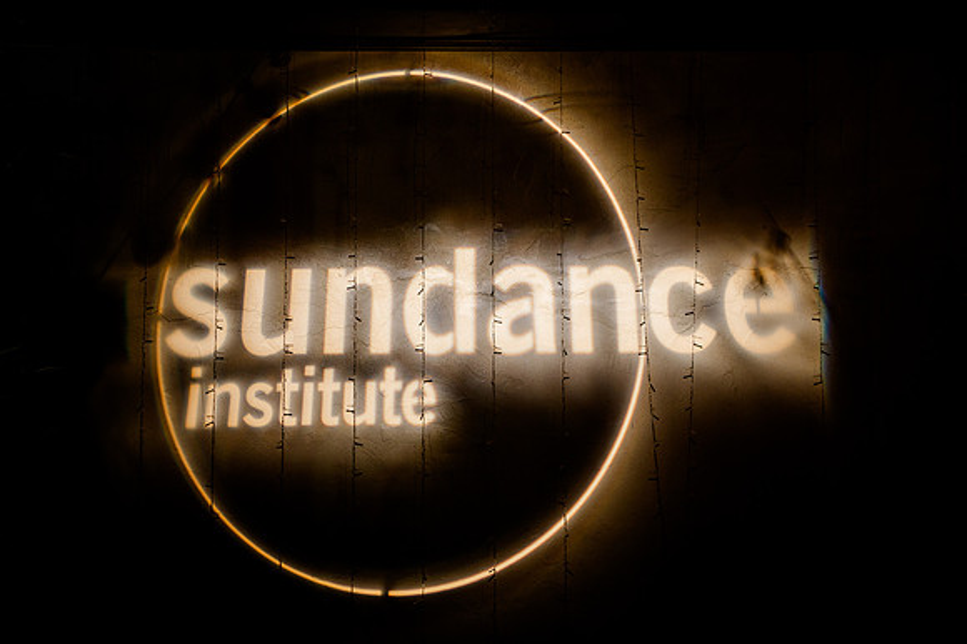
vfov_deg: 26.1
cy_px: 322
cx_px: 466
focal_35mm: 52
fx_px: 1389
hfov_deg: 38.4
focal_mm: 50
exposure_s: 1/320
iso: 500
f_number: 2.8
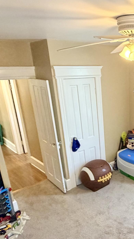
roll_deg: +1.4
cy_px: 145
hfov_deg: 32.3
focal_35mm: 33
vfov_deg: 59.0
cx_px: 139
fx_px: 208
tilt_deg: -22.0
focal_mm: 2.22
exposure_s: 1/60
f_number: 2.2
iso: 400
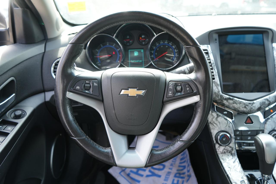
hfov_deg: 65.5
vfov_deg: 46.4
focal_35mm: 28
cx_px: 138
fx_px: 215
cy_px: 92
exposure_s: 1/60
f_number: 4
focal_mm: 28
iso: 125
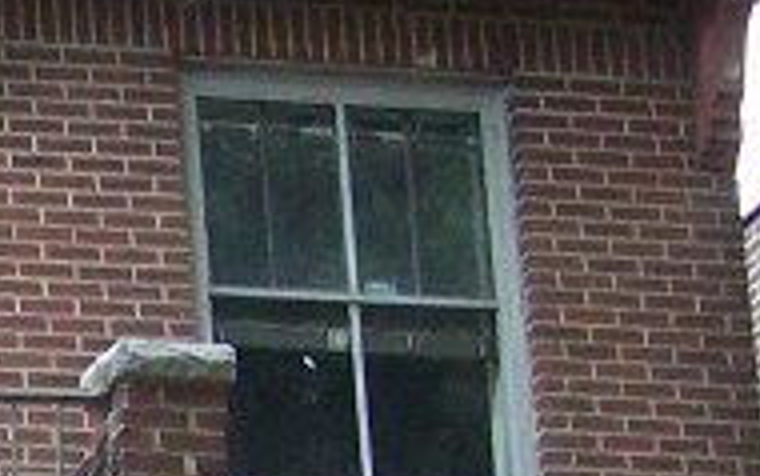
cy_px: 852
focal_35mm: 217
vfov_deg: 5.9
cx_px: -488
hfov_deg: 9.3
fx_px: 4497
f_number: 2.8
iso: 160
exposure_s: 1/100
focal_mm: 6.3
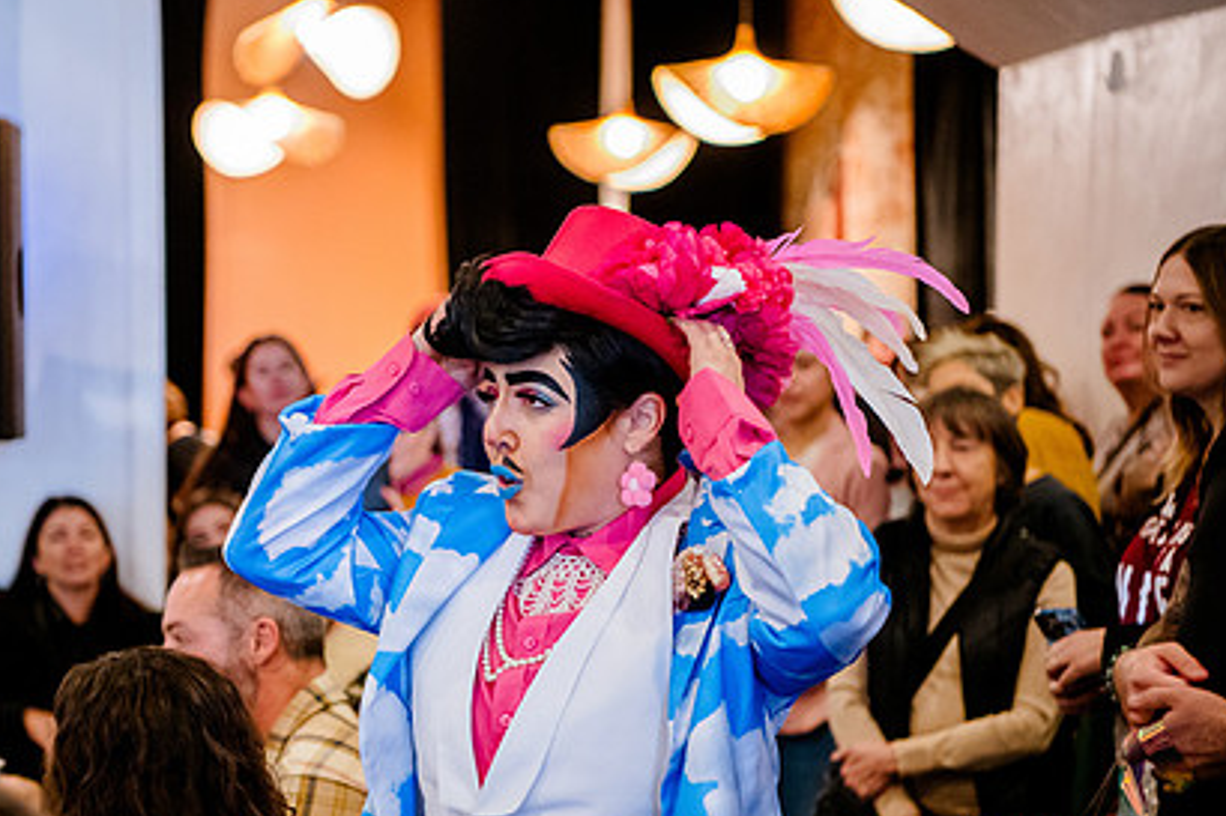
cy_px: 529
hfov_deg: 22.1
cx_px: 413
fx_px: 3132
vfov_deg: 14.8
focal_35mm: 92
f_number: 2.8
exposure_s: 1/80
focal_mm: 65
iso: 6400
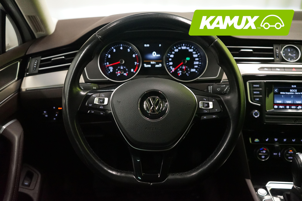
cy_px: 100
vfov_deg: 37.9
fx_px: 294
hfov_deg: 54.4
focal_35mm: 35
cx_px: 151
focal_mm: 35
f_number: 4
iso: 6400
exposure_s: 1/80
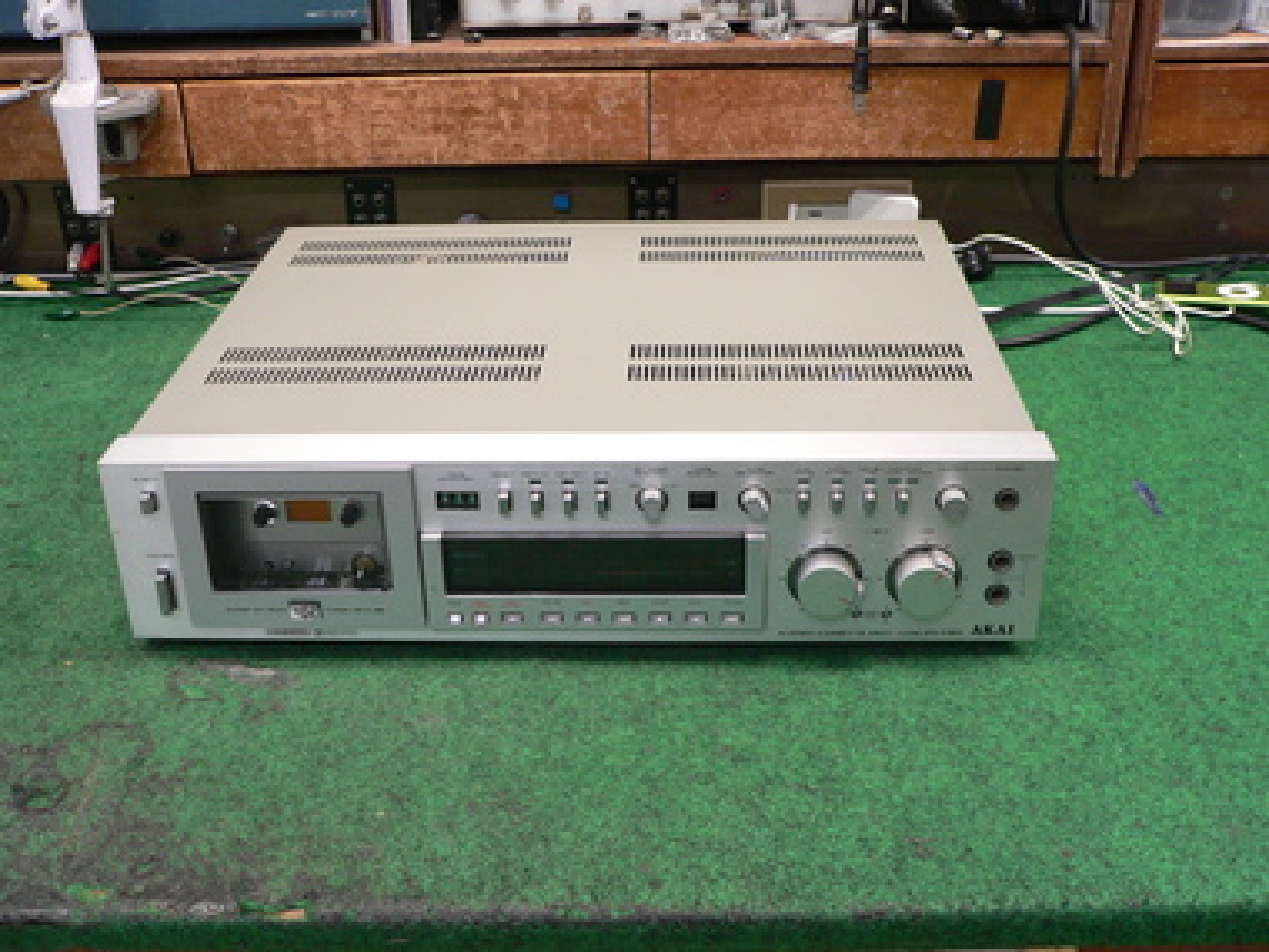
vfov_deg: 36.0
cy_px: 476
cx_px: 634
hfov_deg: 46.8
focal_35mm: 40
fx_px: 1466
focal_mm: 6.7
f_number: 2.8
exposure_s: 1/15
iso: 200
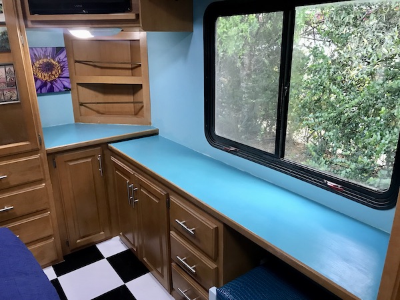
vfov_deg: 49.7
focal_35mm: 28
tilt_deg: -19.1
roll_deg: +0.5
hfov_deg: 63.4
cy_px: 150
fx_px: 324
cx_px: 200
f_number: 1.8
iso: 50
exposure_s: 1/15
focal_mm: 3.99
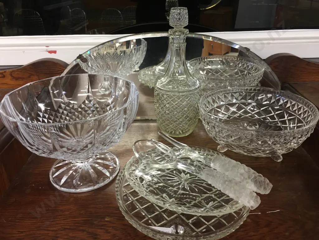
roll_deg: +0.3
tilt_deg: -25.8
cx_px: 160
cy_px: 120
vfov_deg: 48.2
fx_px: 267
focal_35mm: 29
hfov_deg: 61.7
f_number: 2.2
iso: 40
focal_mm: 4.15
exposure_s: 1/17
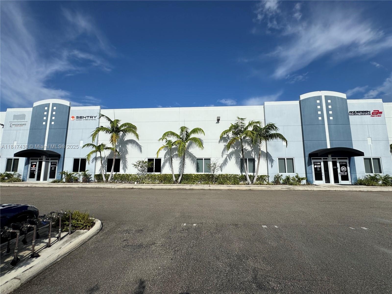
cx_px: 196
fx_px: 159
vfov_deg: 85.7
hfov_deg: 102.1
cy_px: 147
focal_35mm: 14
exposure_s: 1/4132
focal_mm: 2.22
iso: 32
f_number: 2.2
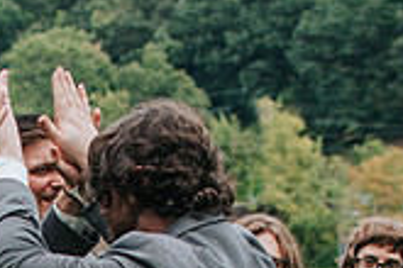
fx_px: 2283
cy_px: 413
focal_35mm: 204
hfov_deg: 10.0
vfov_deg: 6.6
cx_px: -46
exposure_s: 1/1600
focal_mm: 35
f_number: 3.2
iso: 200
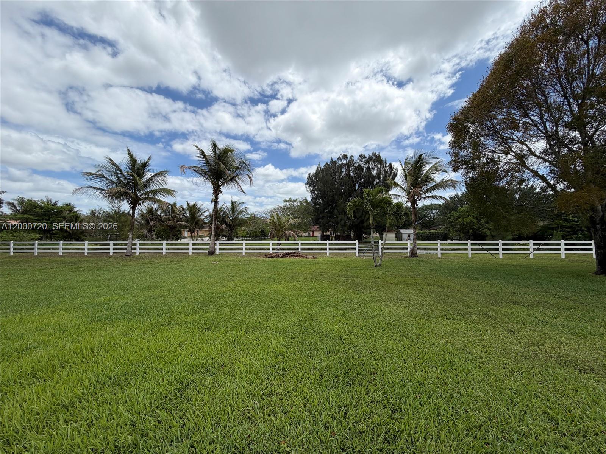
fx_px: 245
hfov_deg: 102.1
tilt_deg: +2.1
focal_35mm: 14
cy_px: 227
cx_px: 303
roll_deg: -1.4
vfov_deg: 85.7
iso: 20
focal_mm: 2.22
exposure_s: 1/1235
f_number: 2.2
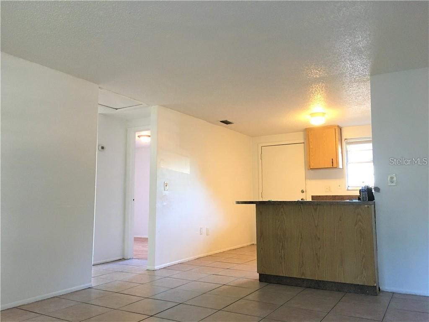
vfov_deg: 48.2
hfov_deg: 61.7
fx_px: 359
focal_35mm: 29
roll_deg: +0.2
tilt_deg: +7.4
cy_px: 161
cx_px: 214
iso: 160
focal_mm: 4.15
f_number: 2.2
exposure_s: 1/30
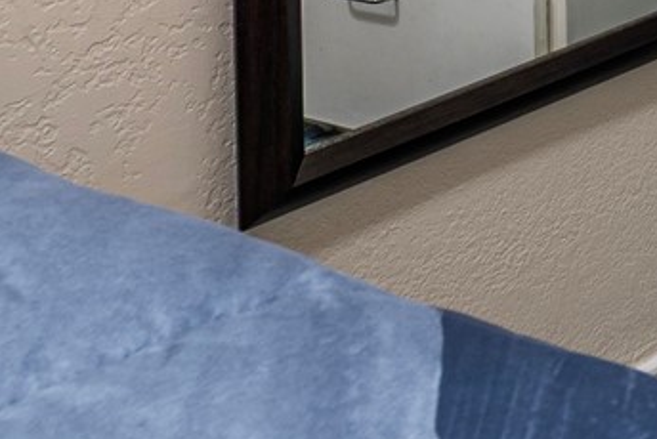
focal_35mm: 101
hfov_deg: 13.8
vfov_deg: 11.2
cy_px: -642
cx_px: 1612
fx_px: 1845
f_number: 9
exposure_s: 1/1.67
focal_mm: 16
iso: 100
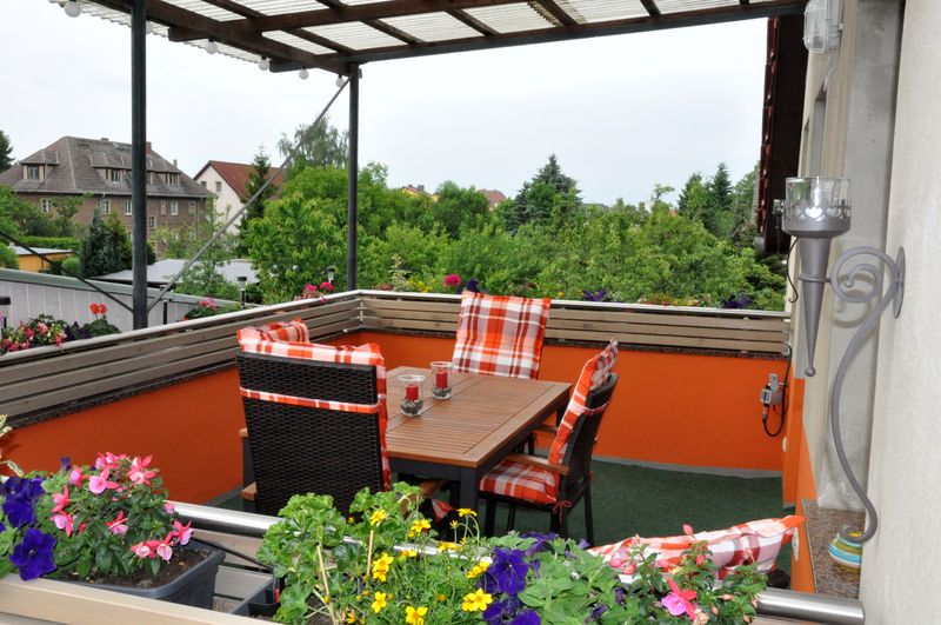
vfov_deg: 39.9
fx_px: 861
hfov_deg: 57.3
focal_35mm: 33
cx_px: 470
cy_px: 312
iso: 2500
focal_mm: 22
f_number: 25
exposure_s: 1/200
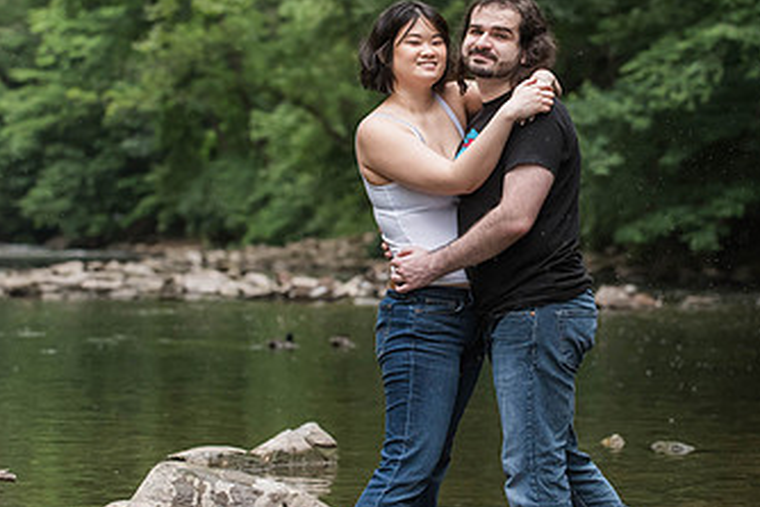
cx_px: 490
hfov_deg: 12.5
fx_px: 3464
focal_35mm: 164
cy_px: 169
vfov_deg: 8.4
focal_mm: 90
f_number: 4
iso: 1600
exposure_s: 1/320
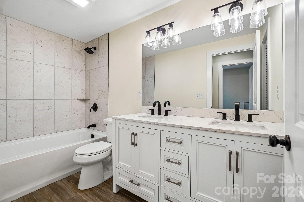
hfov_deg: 100.4
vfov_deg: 77.3
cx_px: 152
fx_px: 127
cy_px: 101
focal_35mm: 15
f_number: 8
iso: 320
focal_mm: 10
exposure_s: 1/30
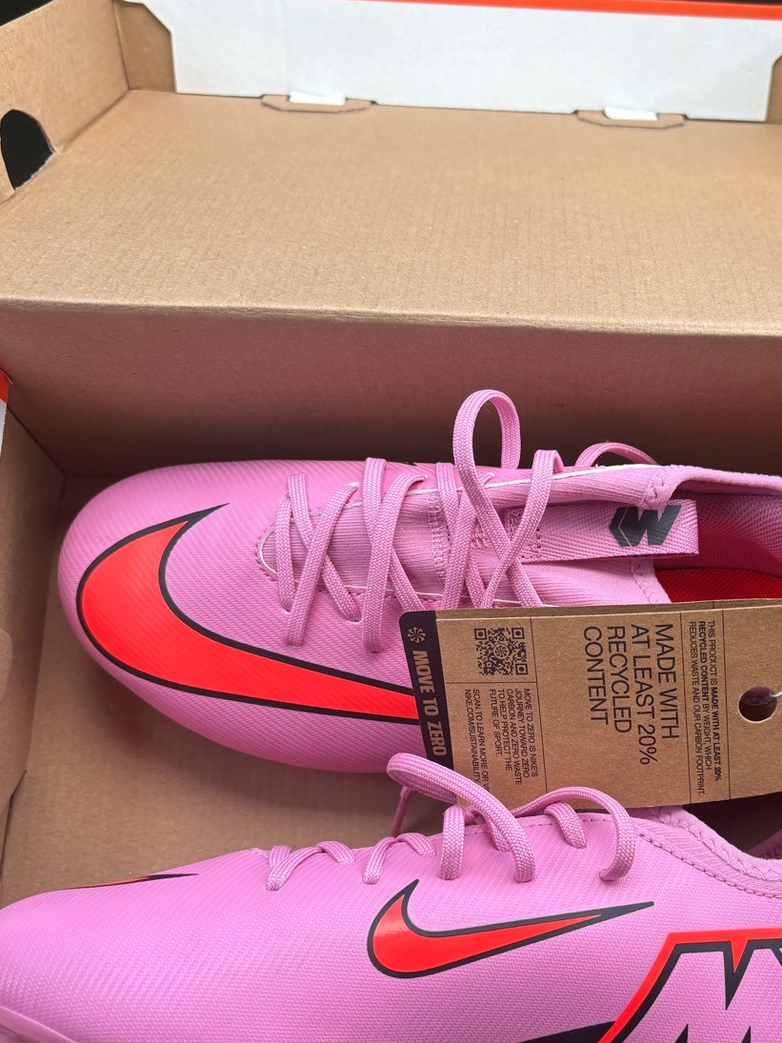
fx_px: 1145
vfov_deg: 48.7
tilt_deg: -67.1
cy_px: 631
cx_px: 546
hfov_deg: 37.1
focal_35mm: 38
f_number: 1.6
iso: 40
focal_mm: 5.96
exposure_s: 1/307
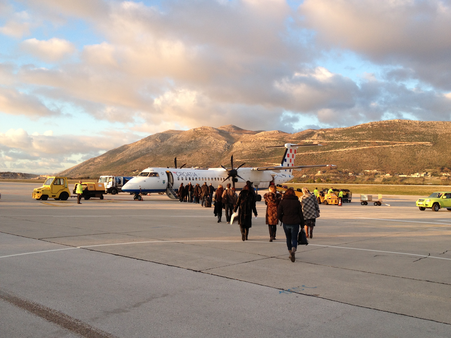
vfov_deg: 40.7
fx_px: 456
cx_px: 226
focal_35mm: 35
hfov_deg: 52.6
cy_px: 169
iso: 50
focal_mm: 4.28
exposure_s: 1/267
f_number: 2.4
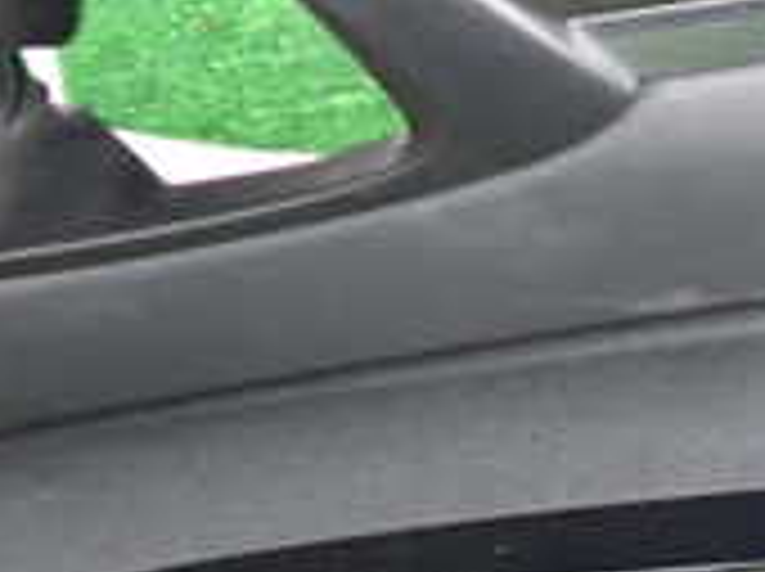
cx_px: 873
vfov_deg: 13.7
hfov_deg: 17.8
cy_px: 577
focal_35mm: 106
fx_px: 2339
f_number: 2.3
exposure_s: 1/30
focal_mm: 5.4
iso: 250
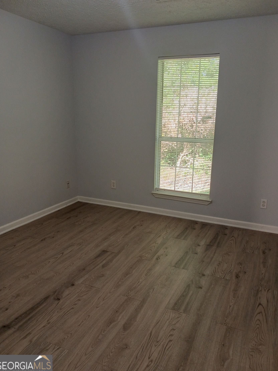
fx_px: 300
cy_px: 182
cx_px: 139
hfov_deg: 49.7
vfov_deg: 63.4
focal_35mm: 28
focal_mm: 4
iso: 160
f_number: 1.8
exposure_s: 1/40
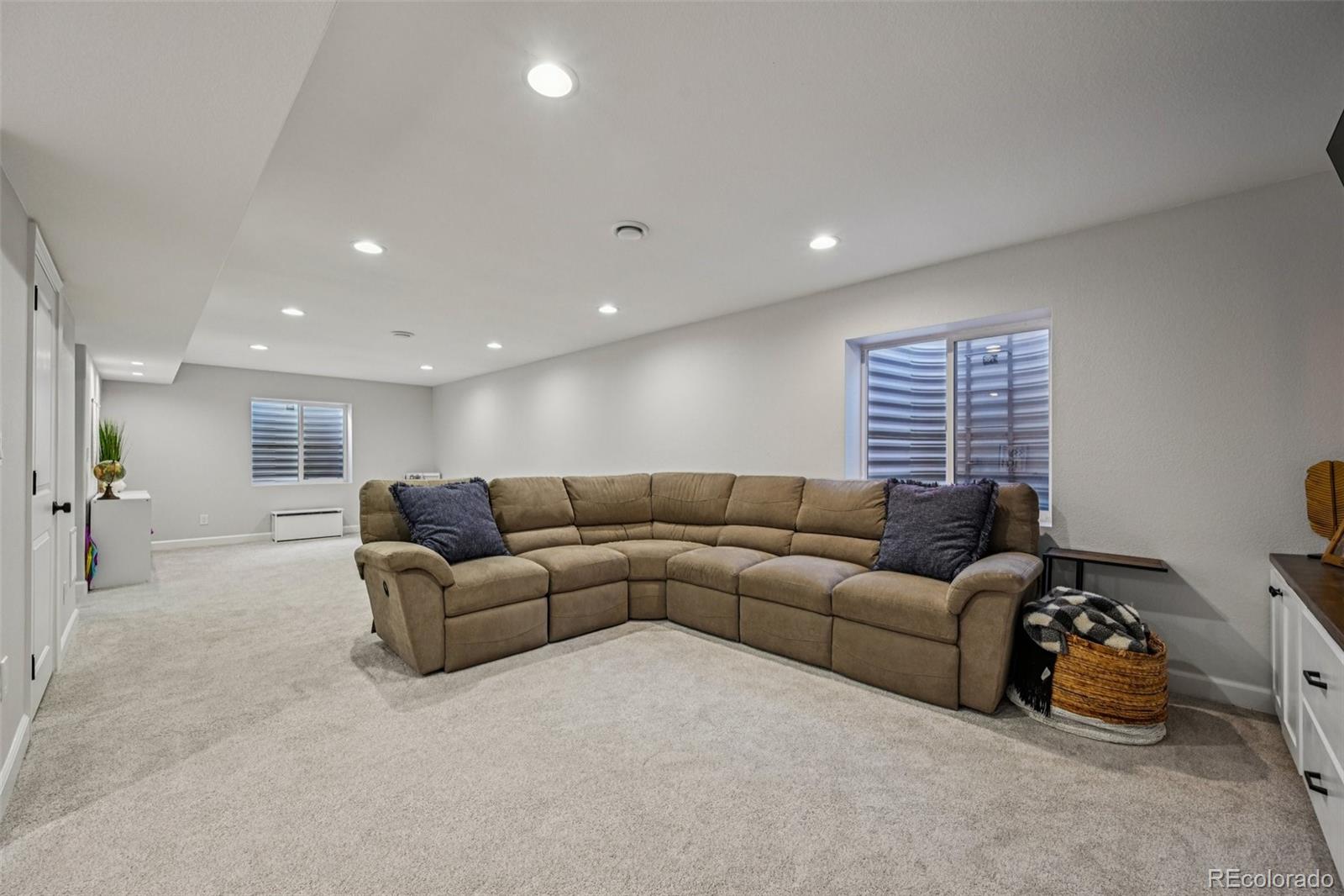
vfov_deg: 81.2
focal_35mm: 14
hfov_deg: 104.3
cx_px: 672
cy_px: 448
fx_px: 523
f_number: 8
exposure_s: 1/15
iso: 360
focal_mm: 14
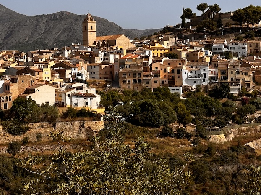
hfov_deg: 23.0
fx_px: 641
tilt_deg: +3.7
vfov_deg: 17.2
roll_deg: +1.5
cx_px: 106
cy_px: 27
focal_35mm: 85
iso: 64
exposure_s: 1/5556
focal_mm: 6.86
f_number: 1.78
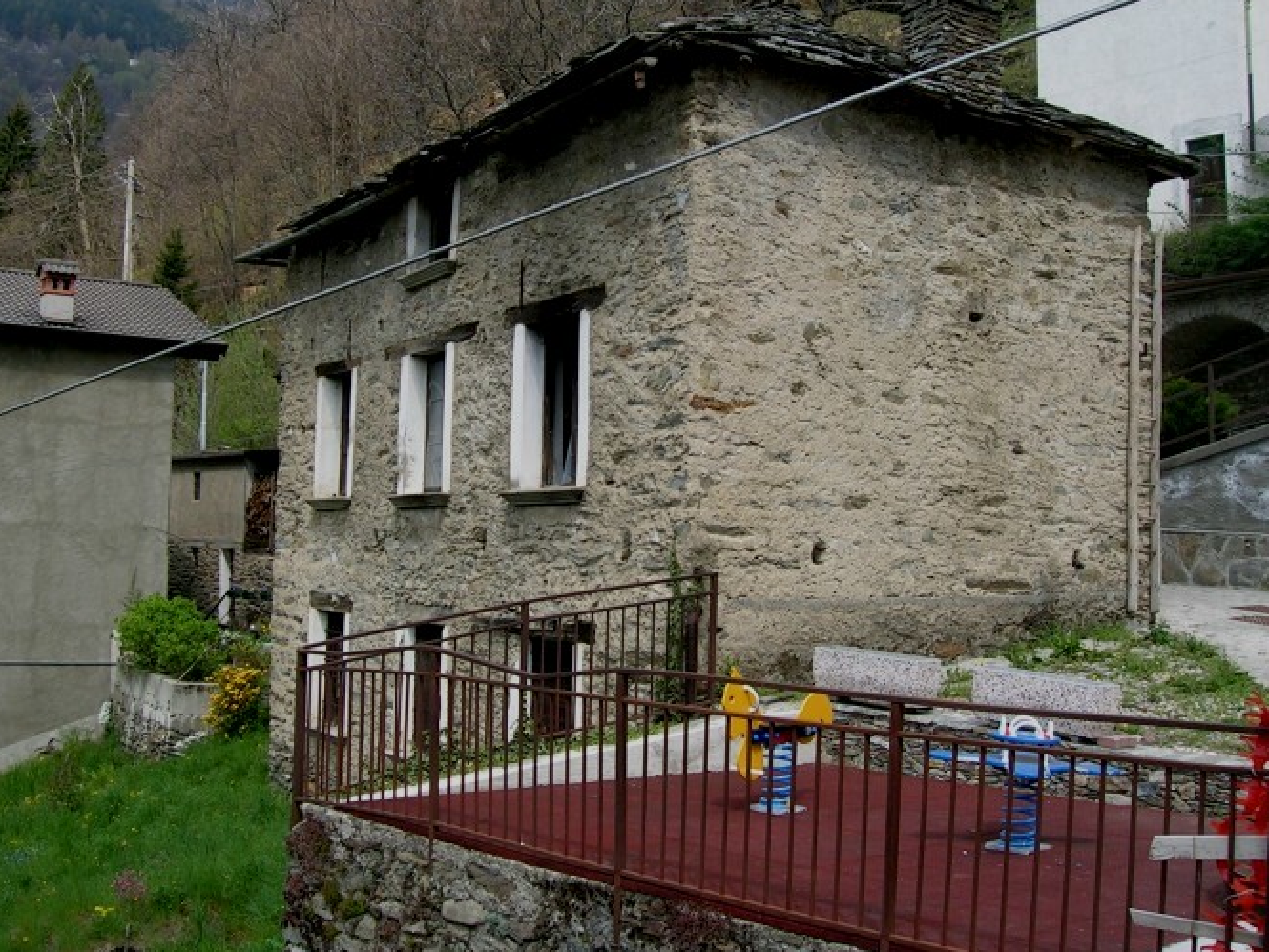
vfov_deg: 35.9
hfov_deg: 46.8
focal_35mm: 40
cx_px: 620
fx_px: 1467
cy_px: 433
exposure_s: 1/220
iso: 50
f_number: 4.8
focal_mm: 5.4
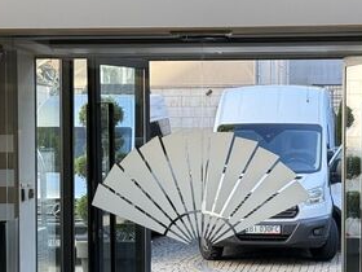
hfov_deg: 15.6
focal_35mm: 126
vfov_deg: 11.7
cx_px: 193
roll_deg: +0.0
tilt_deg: -1.4
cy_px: 194
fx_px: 1318
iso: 64
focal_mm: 6.76
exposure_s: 1/334
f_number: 1.78
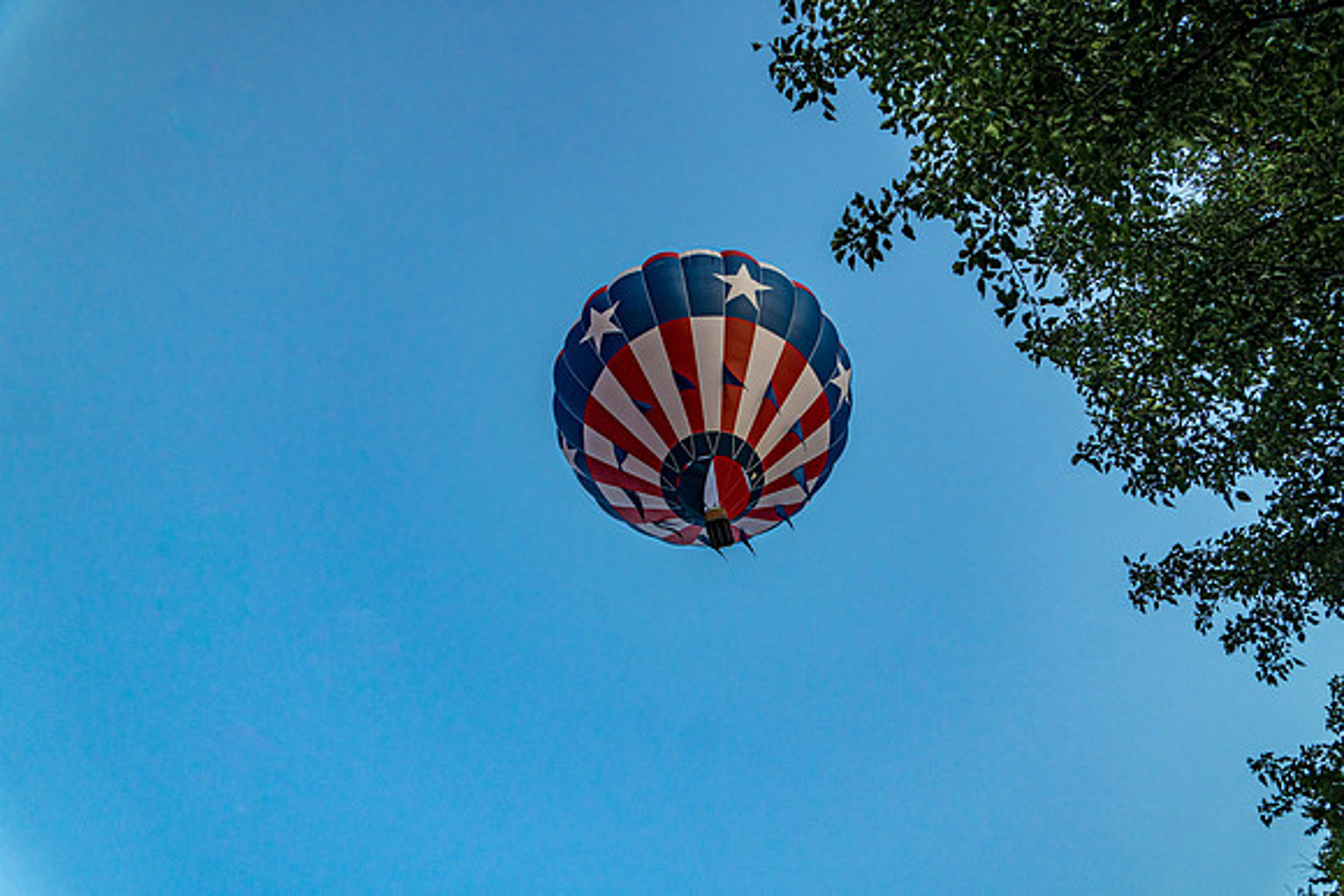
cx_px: 672
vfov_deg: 48.0
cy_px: 448
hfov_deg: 67.4
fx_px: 1008
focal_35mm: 27
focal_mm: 18
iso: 400
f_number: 5.6
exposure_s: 1/400
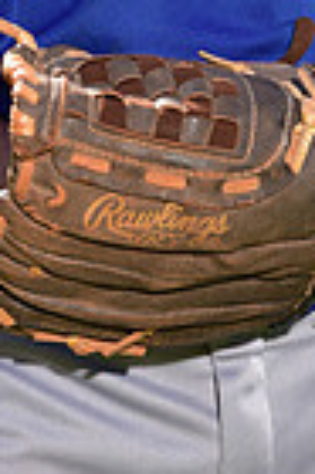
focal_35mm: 498
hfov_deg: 2.8
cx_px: 100
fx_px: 6552
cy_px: -291
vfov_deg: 4.1
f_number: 5.6
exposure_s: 1/250
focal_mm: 120
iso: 80
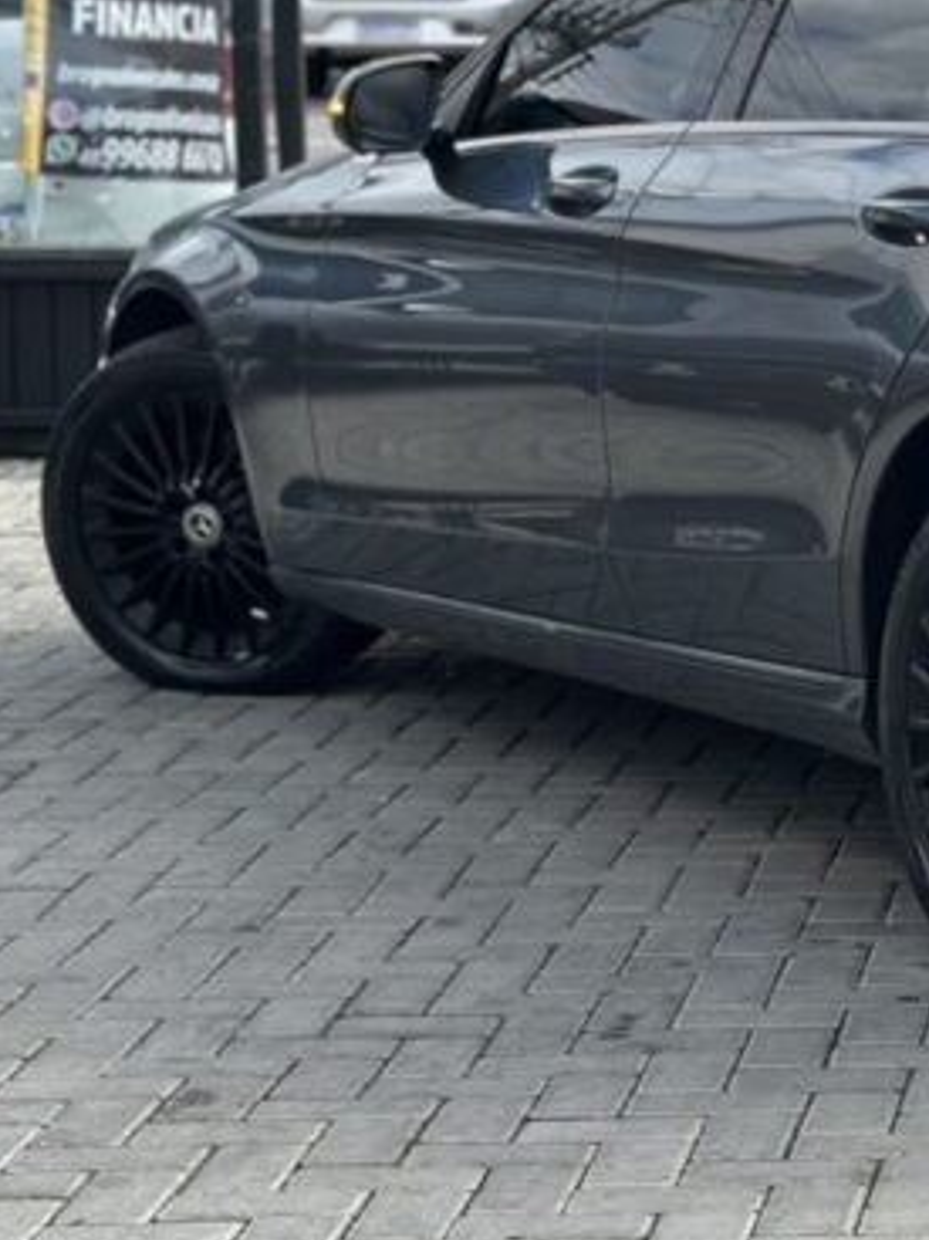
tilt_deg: -6.1
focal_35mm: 134
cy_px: 294
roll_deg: -0.3
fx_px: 4798
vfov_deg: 14.7
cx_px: 1257
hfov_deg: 10.8
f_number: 1.78
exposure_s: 1/3058
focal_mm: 6.86
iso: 80
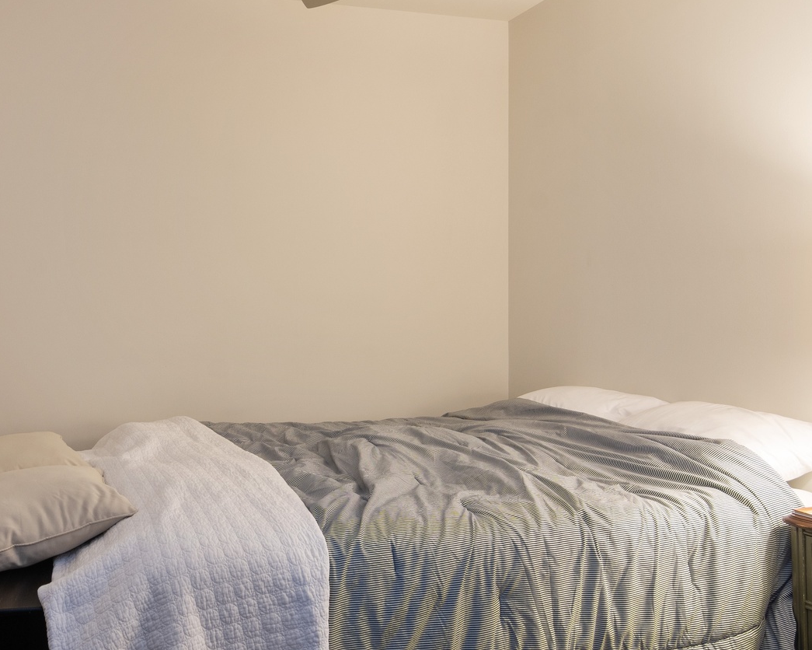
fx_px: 769
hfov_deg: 53.9
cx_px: 236
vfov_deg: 45.7
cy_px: 292
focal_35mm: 32
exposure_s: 3
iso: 125
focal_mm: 11
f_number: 8
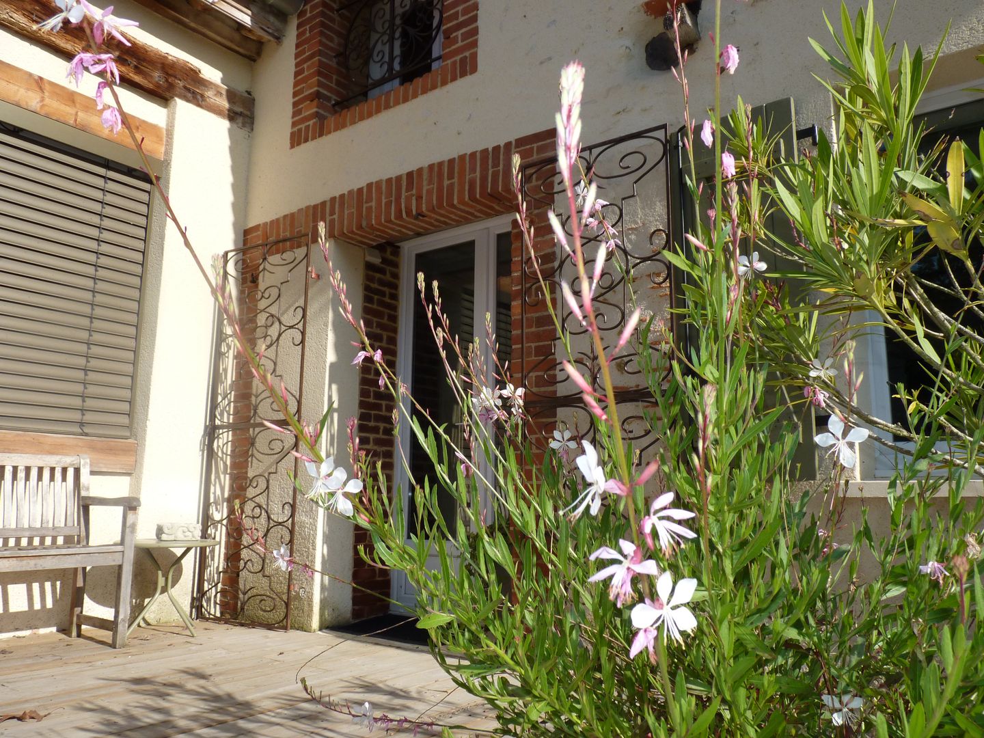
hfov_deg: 65.3
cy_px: 369
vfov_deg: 51.4
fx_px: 768
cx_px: 492
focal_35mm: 27
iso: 100
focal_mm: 4.8
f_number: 3.6
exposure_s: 1/800
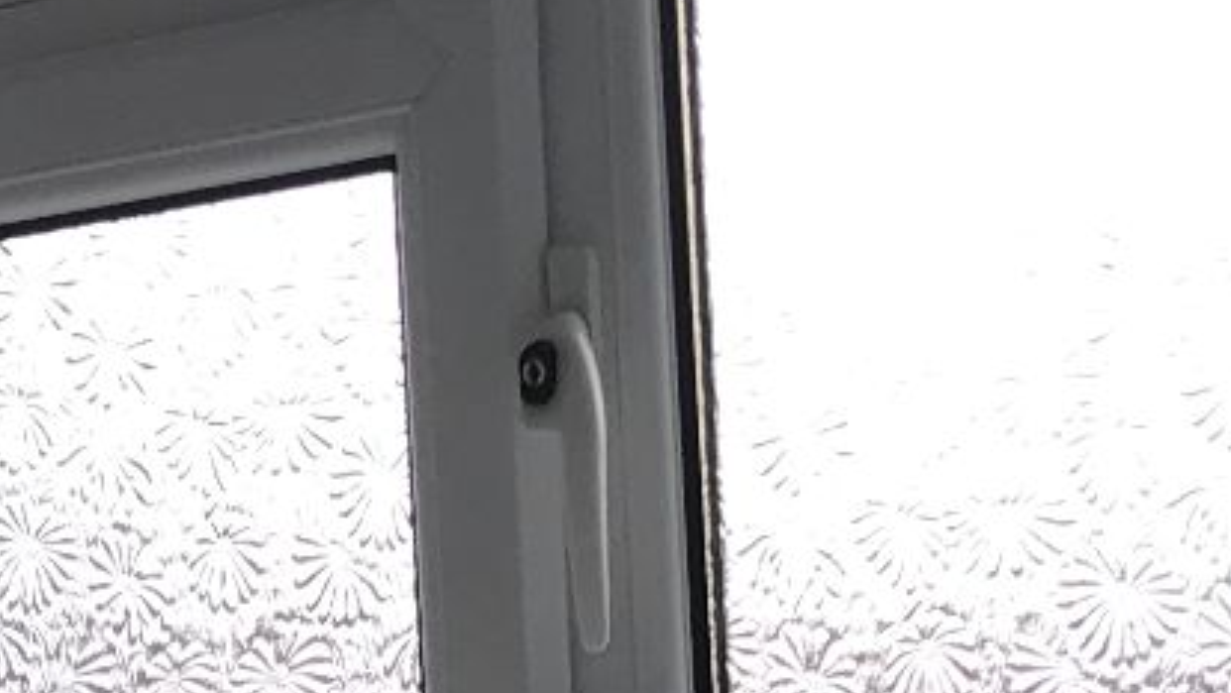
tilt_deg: -6.6
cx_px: -294
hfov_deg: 13.8
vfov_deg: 7.5
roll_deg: +5.3
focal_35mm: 151
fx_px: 4929
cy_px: 1713
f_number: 1.8
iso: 20
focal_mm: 3.99
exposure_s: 1/456
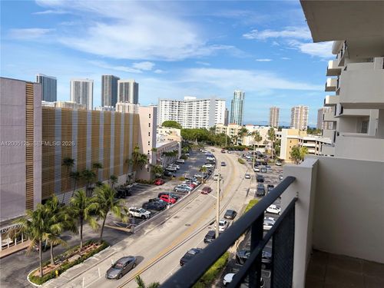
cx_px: 192
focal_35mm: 26
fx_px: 288
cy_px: 144
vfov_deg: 53.1
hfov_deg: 67.3
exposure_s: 1/3279
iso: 50
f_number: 1.6
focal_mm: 5.96
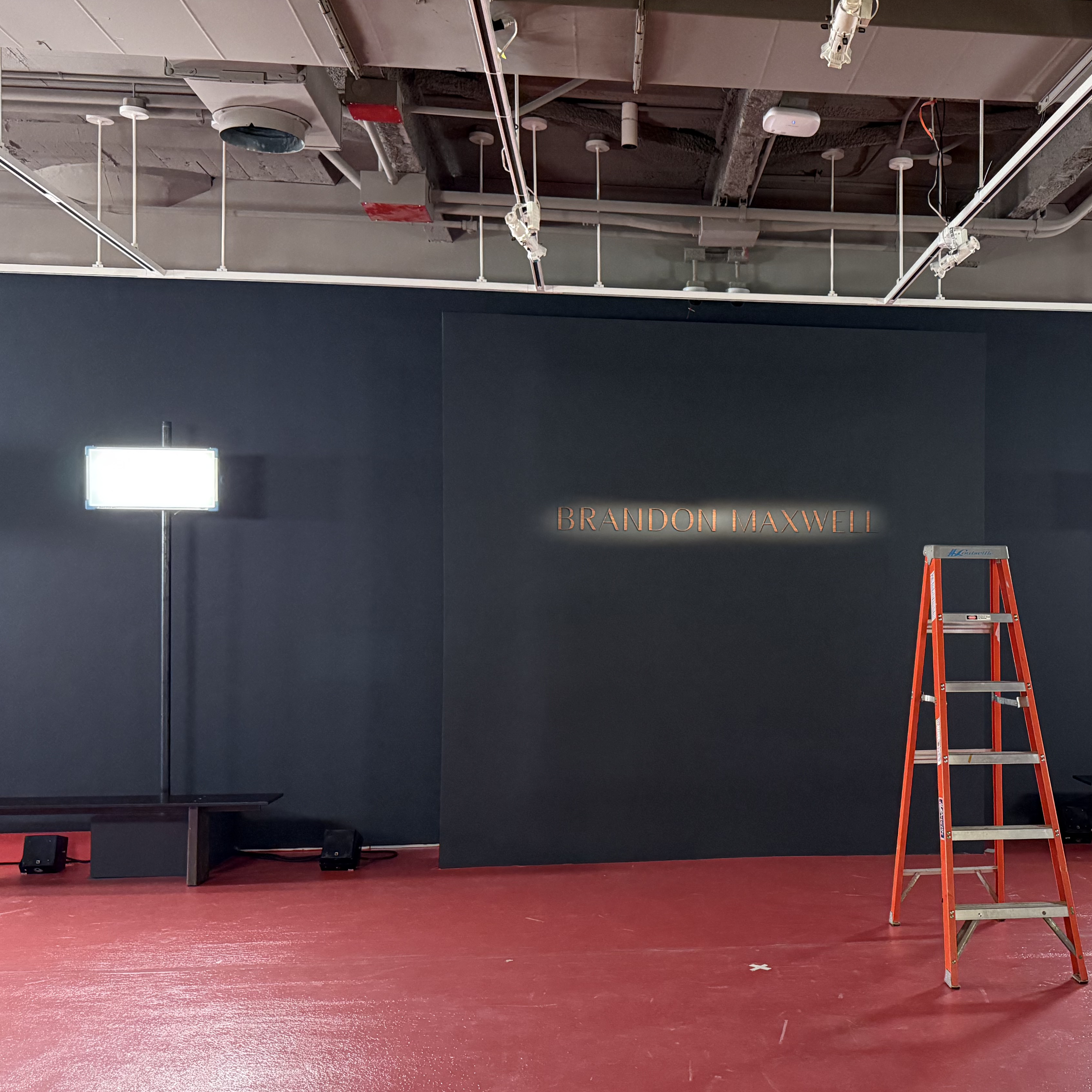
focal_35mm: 36
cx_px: 790
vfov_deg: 46.0
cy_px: 572
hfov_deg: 44.8
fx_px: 1285
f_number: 1.78
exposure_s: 1/60
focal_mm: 6.76
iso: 640
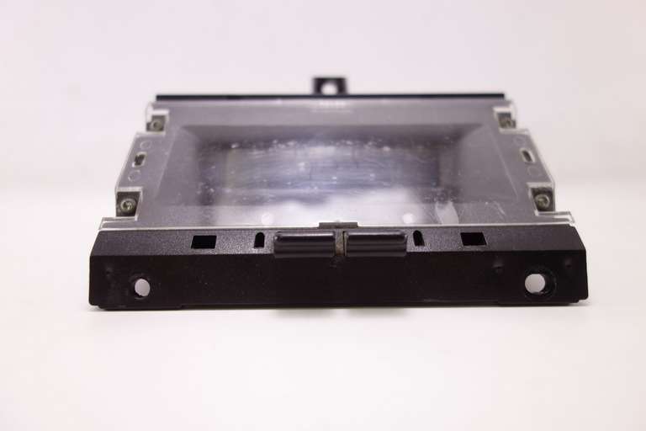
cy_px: 216
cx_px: 323
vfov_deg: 46.4
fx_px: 502
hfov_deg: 65.5
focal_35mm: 28
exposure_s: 1/100
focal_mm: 10.4
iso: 125
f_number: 2
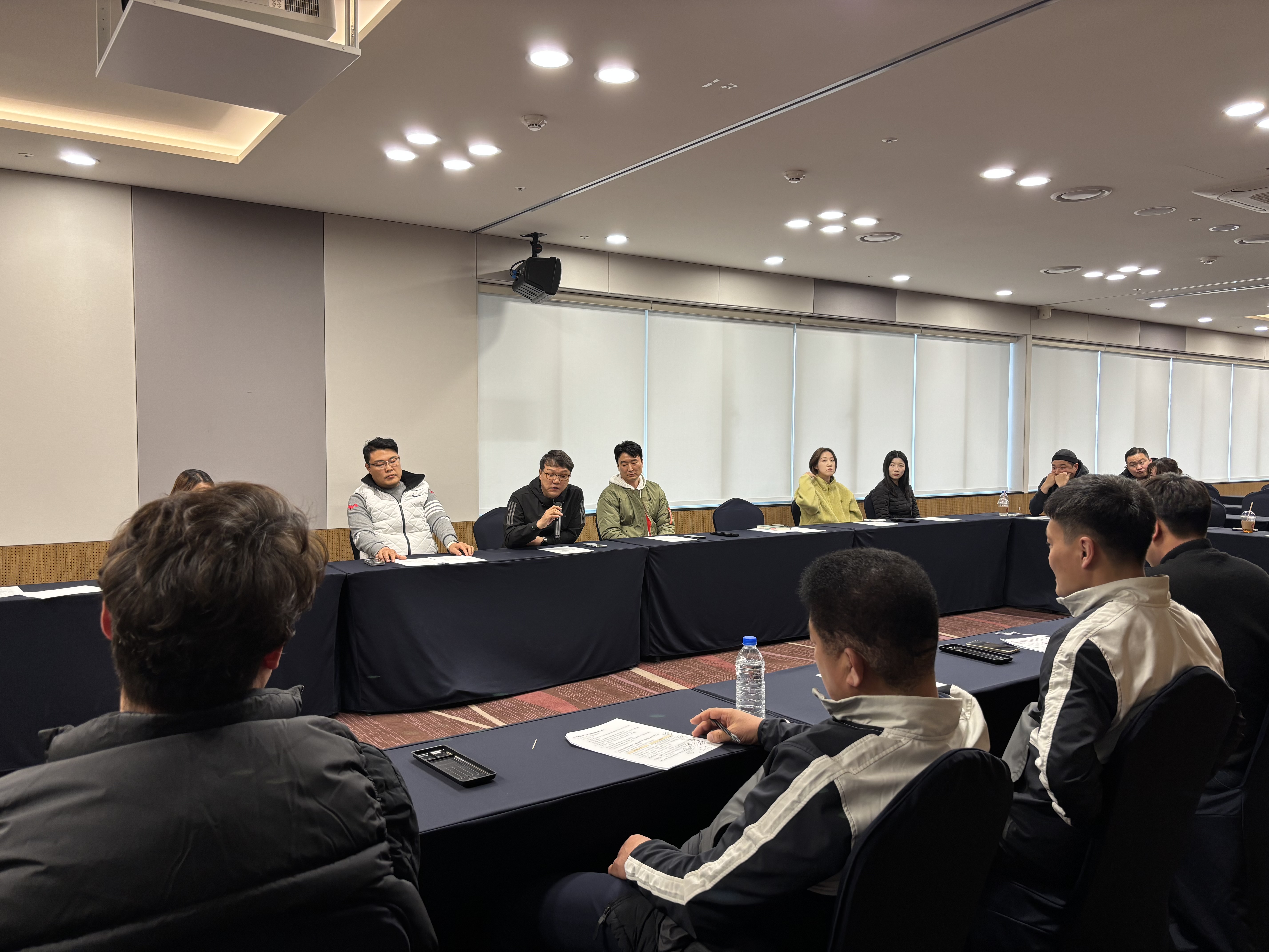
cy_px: 476
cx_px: 634
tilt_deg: -2.9
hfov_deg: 67.3
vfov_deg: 53.1
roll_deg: -0.4
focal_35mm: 26
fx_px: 953
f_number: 1.6
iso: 80
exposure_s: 1/60
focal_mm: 5.96
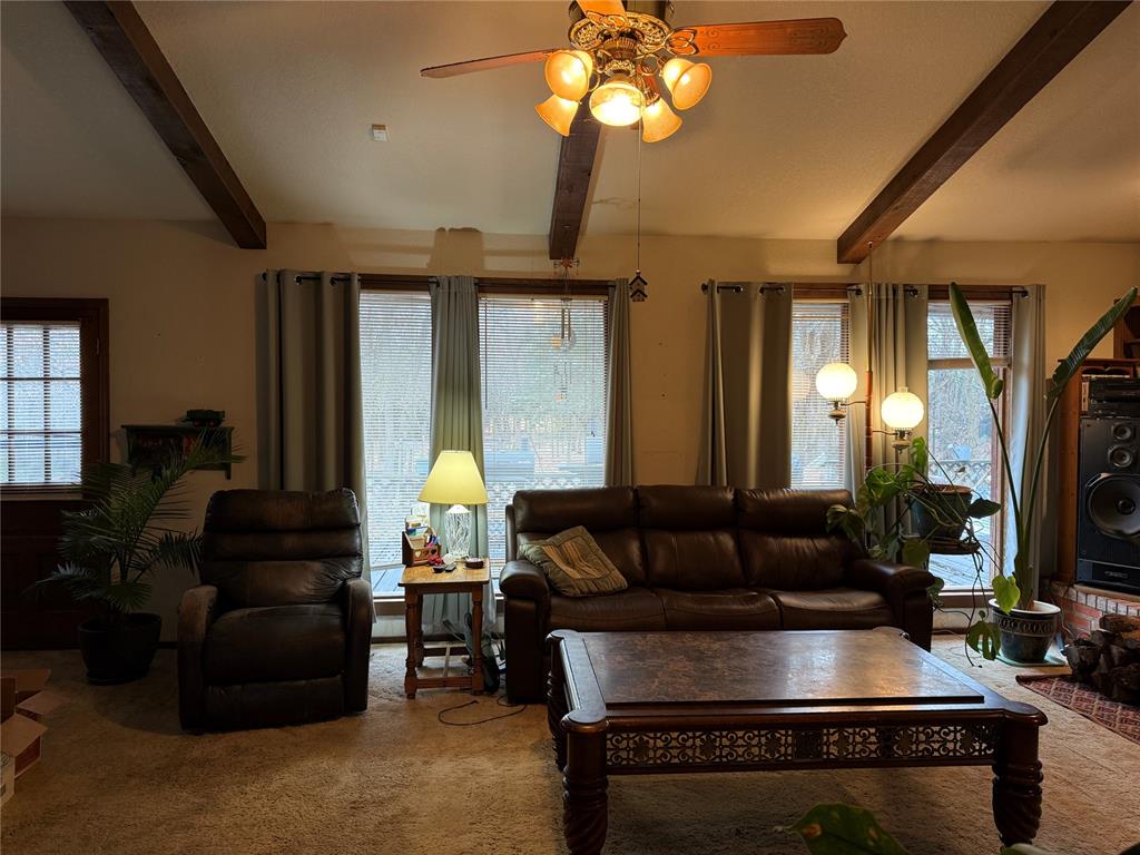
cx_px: 570
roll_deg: -0.5
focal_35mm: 24
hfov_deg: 71.6
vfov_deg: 56.8
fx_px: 790
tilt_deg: -1.4
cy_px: 428
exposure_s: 1/60
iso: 160
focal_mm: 6.76
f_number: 1.78
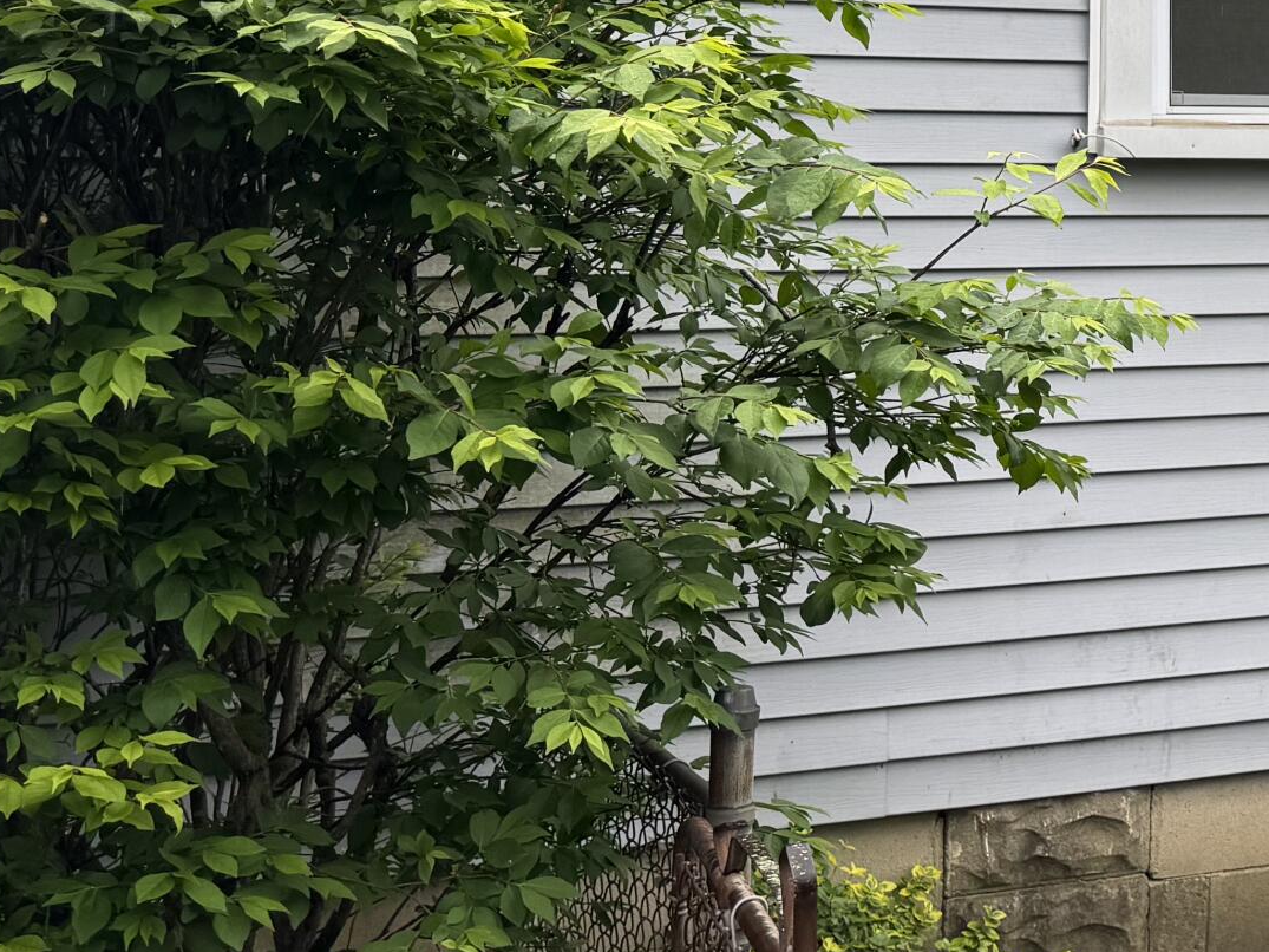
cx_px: 1568
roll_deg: +0.2
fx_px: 2456
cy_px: 6
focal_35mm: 67
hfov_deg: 25.6
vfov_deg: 21.2
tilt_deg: +4.5
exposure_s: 1/390
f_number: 1.78
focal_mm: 6.76
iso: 80
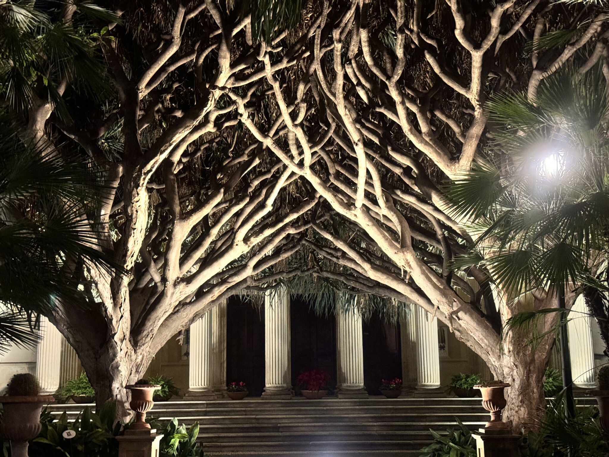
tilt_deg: +10.7
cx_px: 304
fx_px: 844
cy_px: 228
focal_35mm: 48
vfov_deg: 30.3
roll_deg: +0.6
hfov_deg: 39.7
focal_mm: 6.86
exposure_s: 1/20
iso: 640
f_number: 1.78
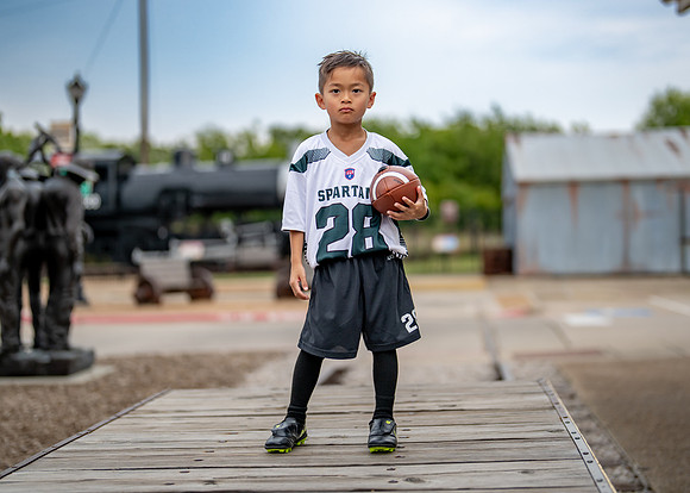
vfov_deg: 24.3
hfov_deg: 33.6
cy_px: 234
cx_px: 362
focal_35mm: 58
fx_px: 1142
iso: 250
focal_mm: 50
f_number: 1.2
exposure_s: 1/2000
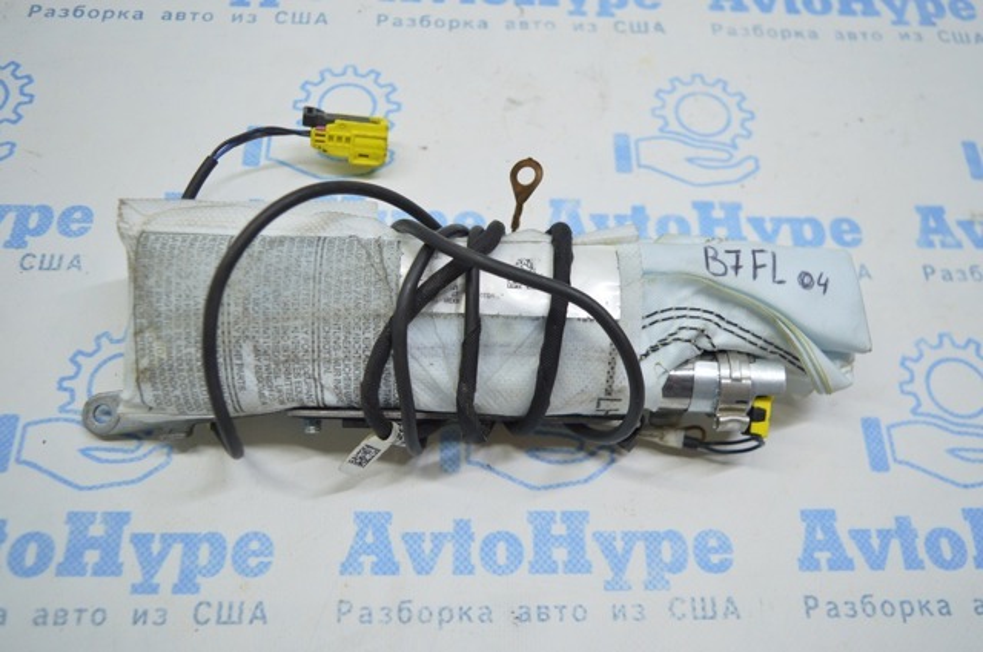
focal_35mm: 33
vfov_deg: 39.9
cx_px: 492
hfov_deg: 57.3
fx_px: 900
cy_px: 326
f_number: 3.8
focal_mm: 22
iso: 400
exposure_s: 1/80
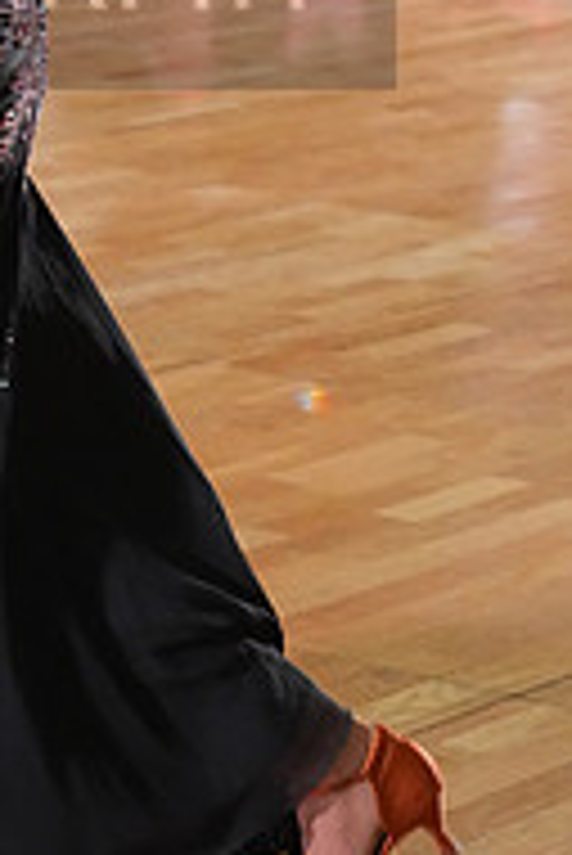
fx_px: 5091
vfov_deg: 9.5
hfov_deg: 6.4
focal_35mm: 214
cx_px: -223
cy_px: -58
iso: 3200
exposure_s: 1/200
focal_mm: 70
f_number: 5
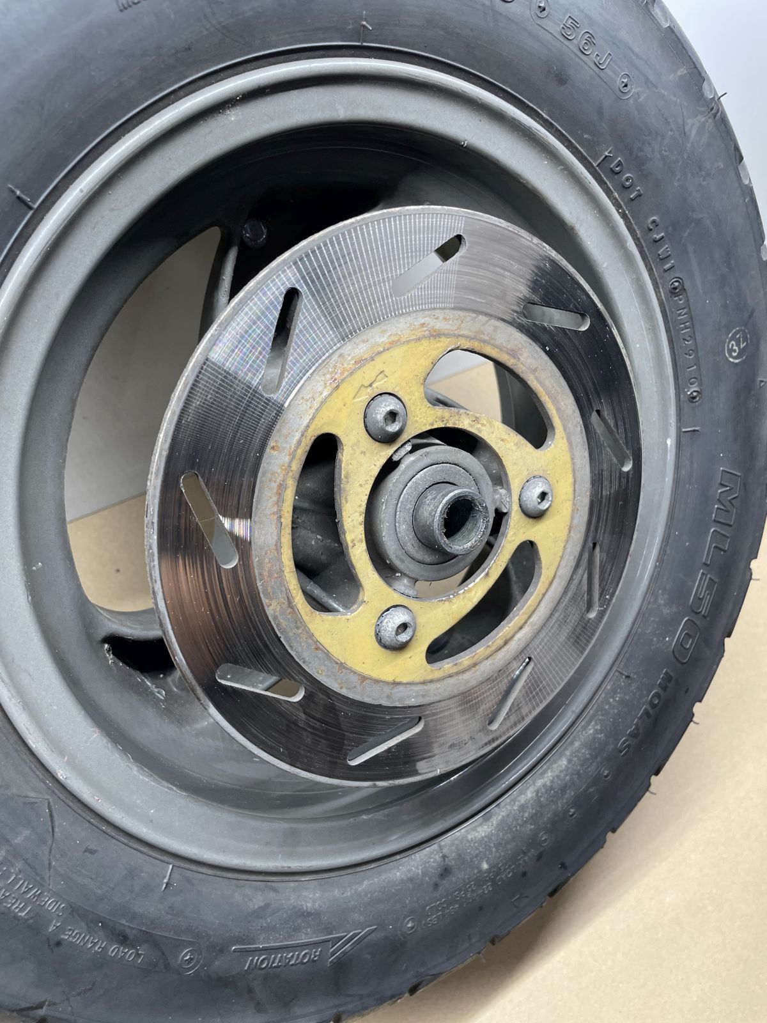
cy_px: 512
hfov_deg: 53.1
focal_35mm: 26
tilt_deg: -56.2
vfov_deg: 67.3
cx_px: 384
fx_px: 768
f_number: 1.6
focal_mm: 4.2
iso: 80
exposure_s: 1/50
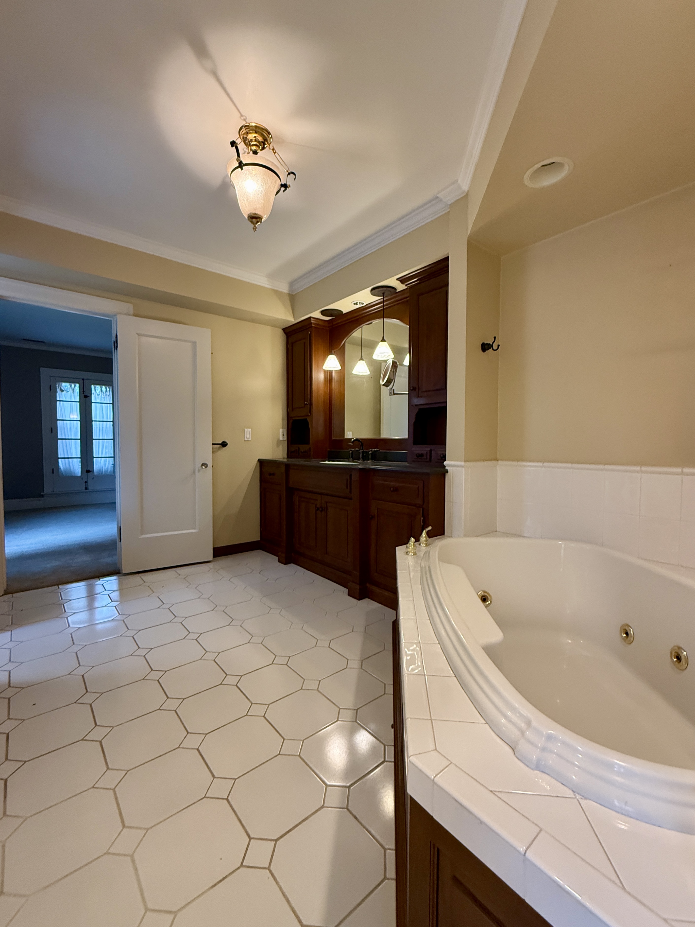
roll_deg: +2.6
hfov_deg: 85.7
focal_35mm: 14
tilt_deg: -2.7
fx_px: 375
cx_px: 348
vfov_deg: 102.1
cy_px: 464
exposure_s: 1/60
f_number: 2.2
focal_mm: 2.22
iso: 320
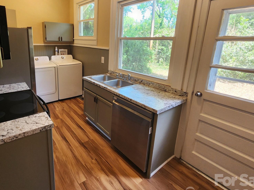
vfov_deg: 70.9
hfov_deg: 85.9
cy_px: 76
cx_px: 94
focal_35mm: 18
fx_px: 132
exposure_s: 1/60
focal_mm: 2.2
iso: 160
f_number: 2.2
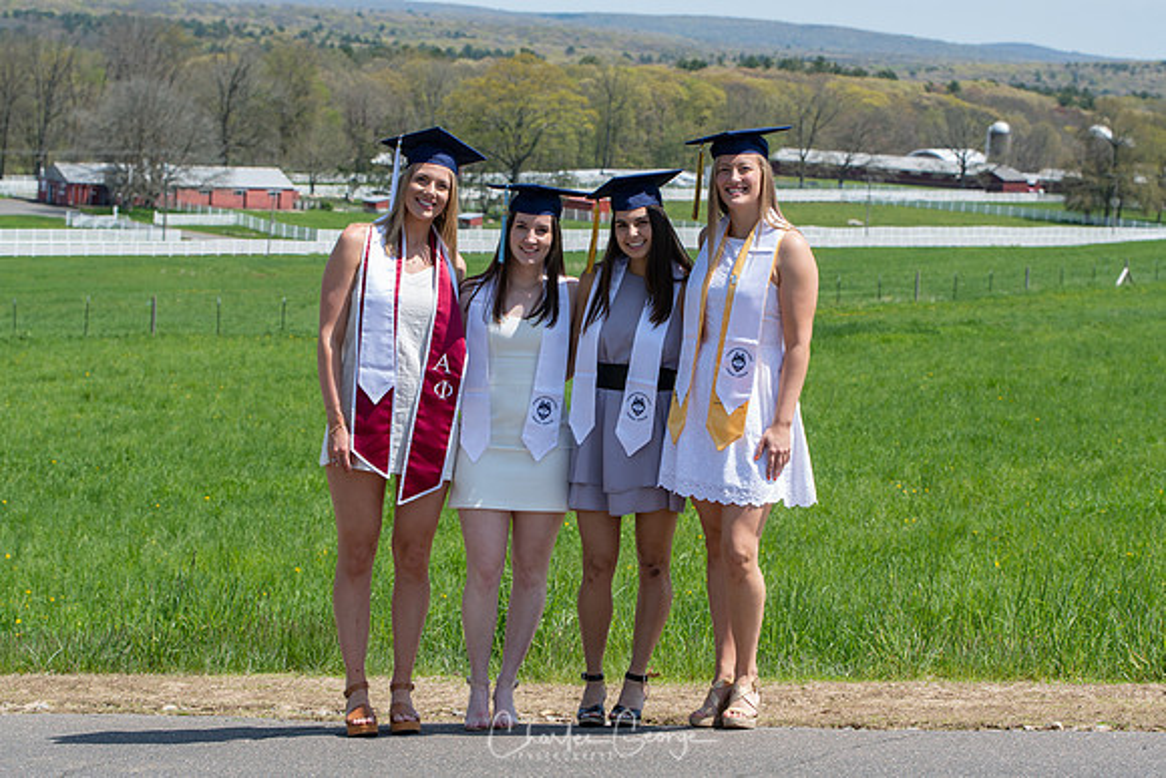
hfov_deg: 19.5
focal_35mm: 105
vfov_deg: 13.0
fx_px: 3401
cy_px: 389
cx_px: 583
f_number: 5.6
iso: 100
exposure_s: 1/320
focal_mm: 70
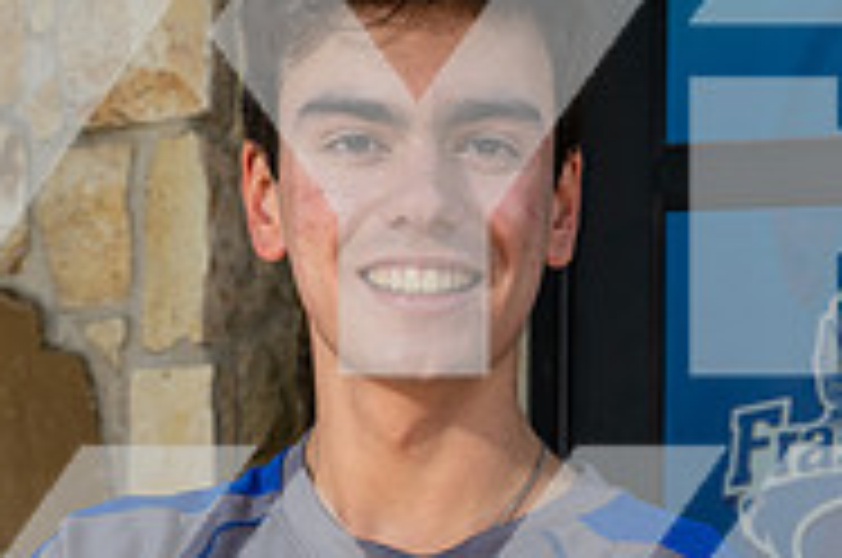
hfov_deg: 14.3
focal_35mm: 143
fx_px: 3339
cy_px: 686
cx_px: 617
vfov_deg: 9.4
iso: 200
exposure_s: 1/250
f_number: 8
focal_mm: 46
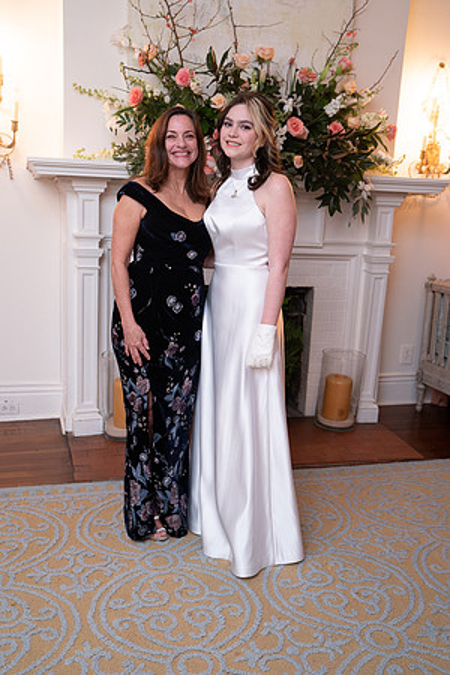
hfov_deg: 35.9
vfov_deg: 51.9
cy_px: 338
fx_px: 694
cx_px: 225
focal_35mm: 37
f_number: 4.5
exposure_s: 1/80
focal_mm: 37
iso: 800
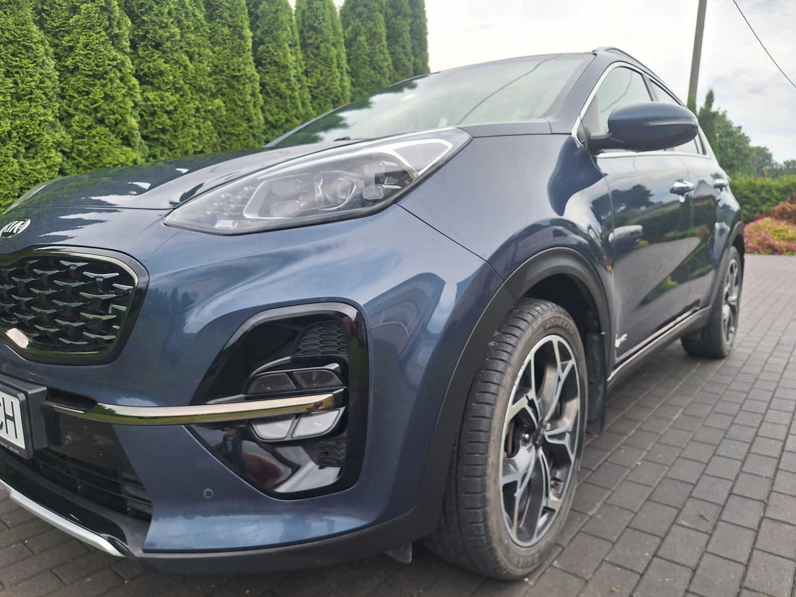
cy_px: 298
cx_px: 398
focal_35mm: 23
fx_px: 529
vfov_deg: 58.9
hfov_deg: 73.9
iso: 40
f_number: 1.8
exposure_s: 1/660
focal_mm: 5.54
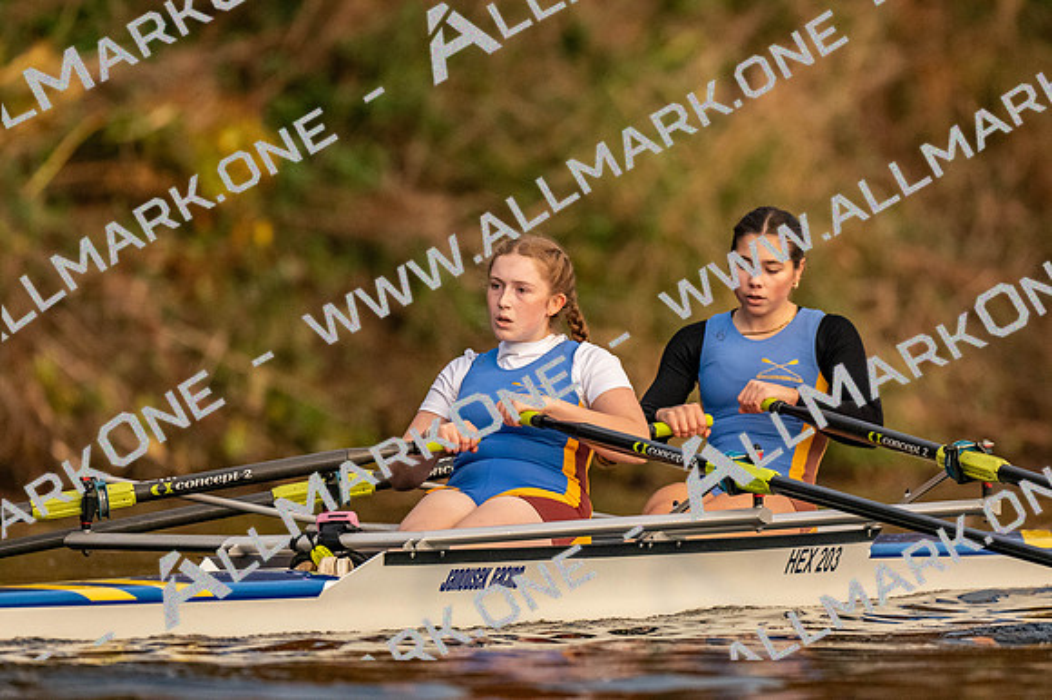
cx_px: 526
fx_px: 26284
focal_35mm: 900
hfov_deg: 2.3
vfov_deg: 1.5
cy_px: 350
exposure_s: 1/2500
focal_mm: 600
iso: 2800
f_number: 4
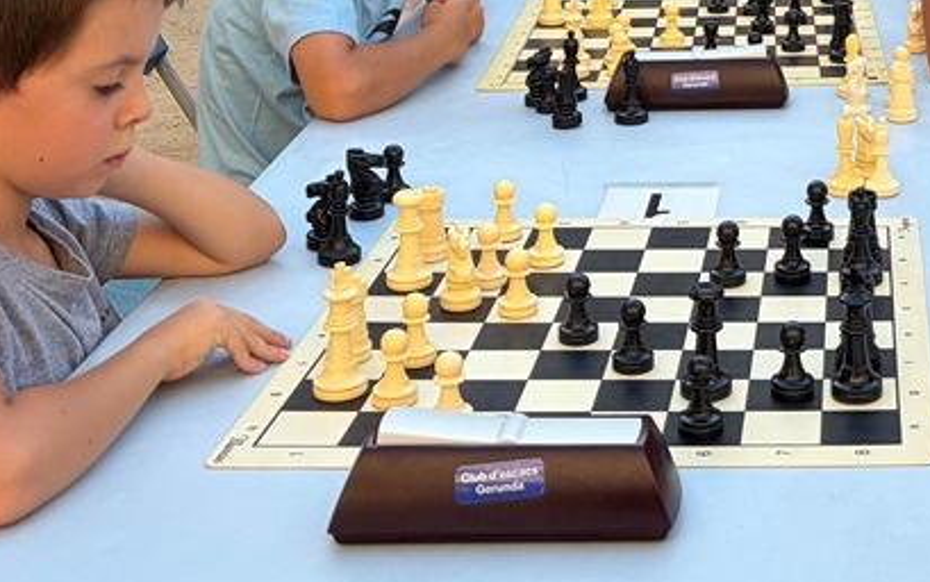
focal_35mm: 69
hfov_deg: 28.3
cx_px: 889
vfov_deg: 17.4
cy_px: -239
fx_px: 1750
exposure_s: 1/552
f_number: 1.6
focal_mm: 5.96
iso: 50
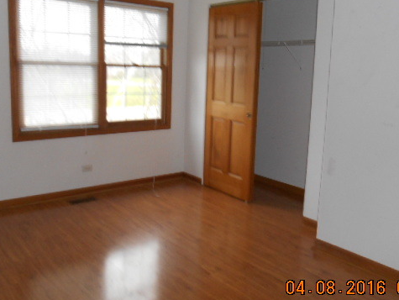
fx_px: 404
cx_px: 209
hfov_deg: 52.6
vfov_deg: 40.7
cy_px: 129
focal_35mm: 35
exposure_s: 1/25
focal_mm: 4.7
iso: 250
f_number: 3.4
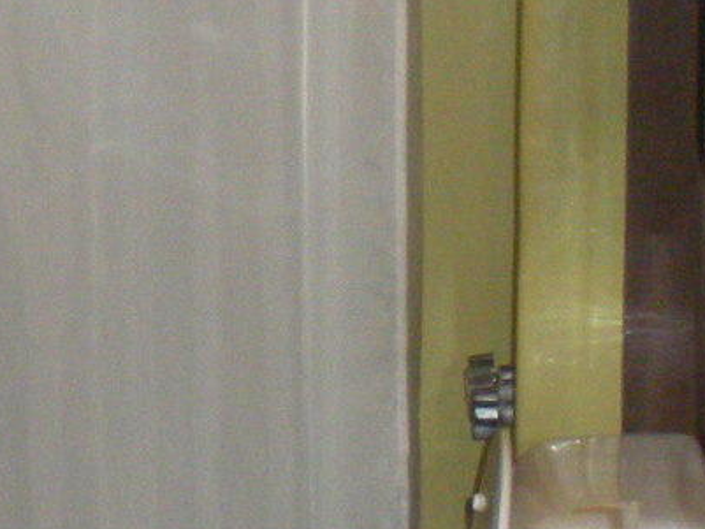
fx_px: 3749
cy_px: 350
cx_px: -74
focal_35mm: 184
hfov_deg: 10.6
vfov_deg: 8.1
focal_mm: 6.3
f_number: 3.5
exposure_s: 1/60
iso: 324
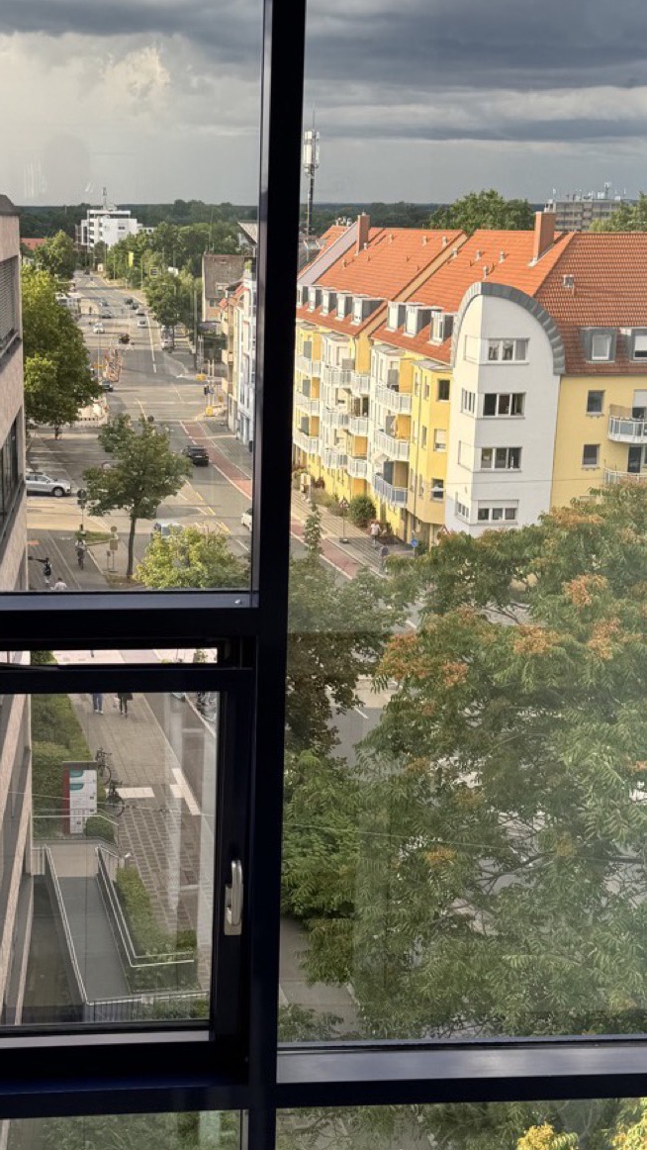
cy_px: 579
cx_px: 225
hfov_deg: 42.4
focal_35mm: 27
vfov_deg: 69.9
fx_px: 823
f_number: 1.78
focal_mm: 6.76
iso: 80
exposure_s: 1/412
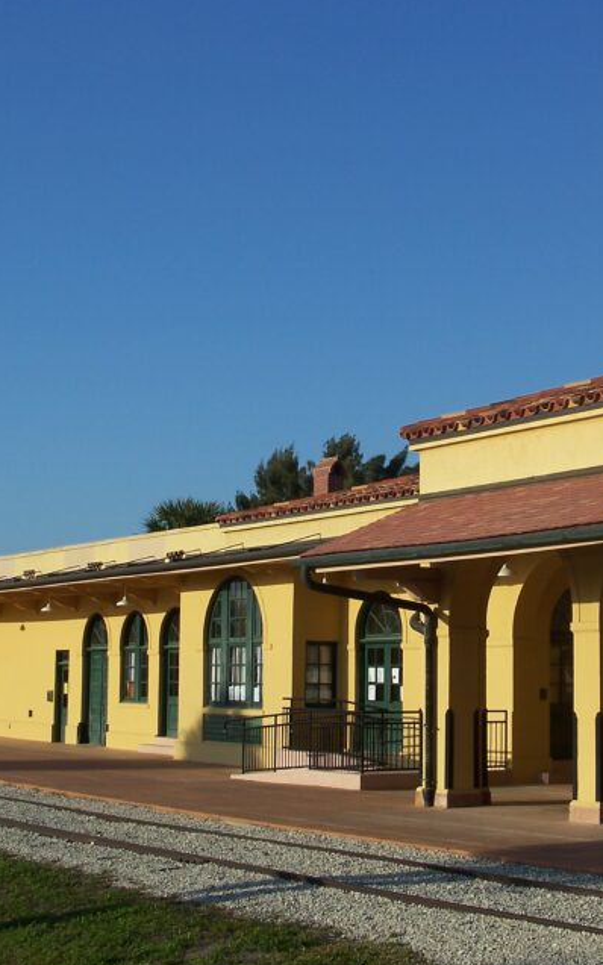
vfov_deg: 32.4
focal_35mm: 63
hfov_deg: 20.6
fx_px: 1657
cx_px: 380
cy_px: 426
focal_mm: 7.8
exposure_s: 1/640
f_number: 4
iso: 64
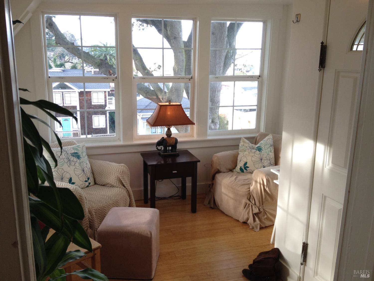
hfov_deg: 52.6
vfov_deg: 40.7
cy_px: 140
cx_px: 187
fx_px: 378
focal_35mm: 35
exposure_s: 1/60
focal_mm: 4.28
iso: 64
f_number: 2.4
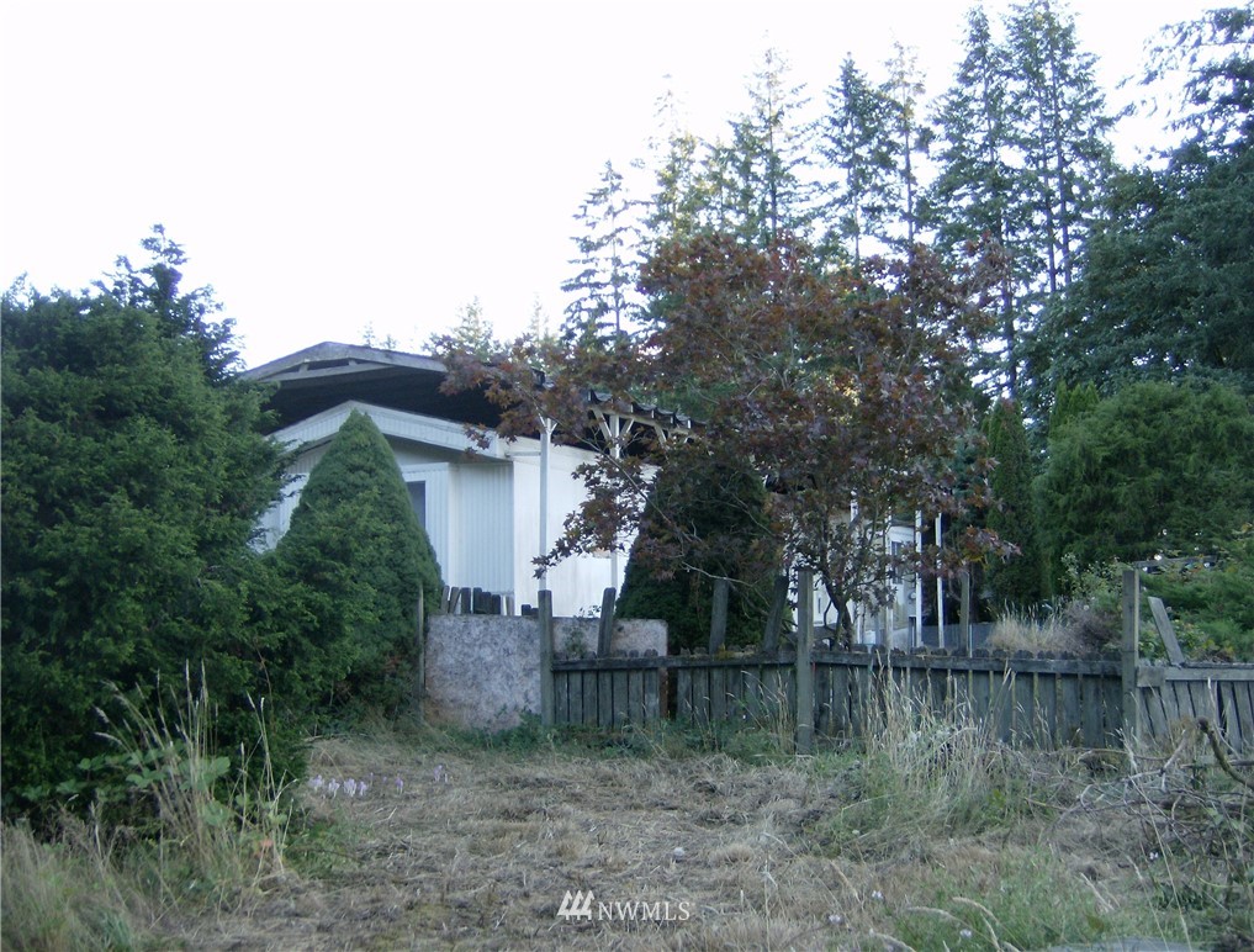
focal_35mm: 36
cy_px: 476
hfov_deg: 51.2
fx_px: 1310
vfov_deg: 39.9
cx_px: 627
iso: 113
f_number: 2.8
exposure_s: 1/64
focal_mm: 6
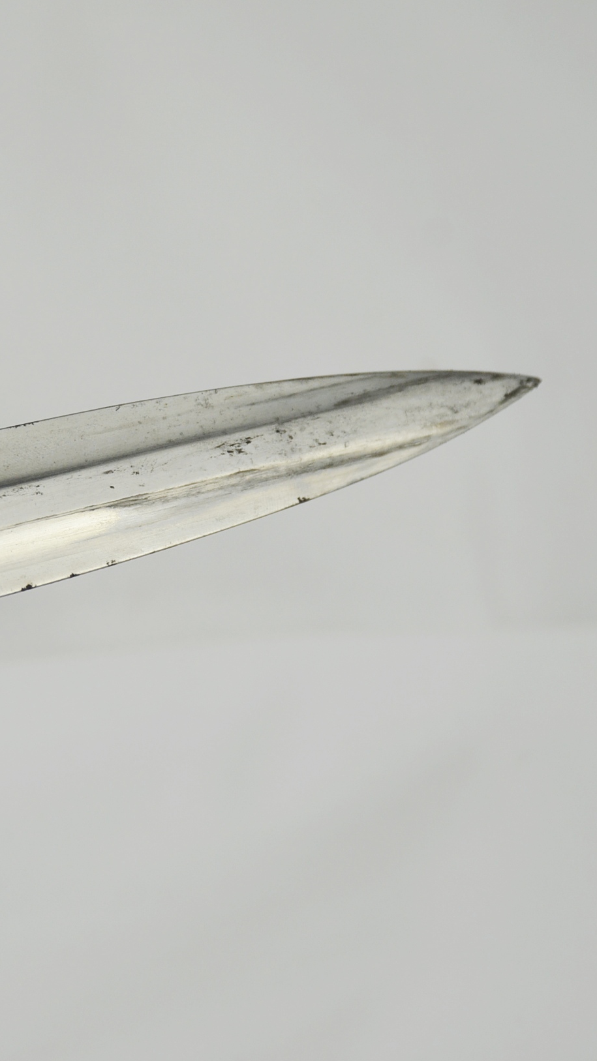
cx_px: 31
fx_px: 5348
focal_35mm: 190
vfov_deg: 11.3
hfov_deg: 6.4
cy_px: 531
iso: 400
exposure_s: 1/400
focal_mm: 80
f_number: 5.6
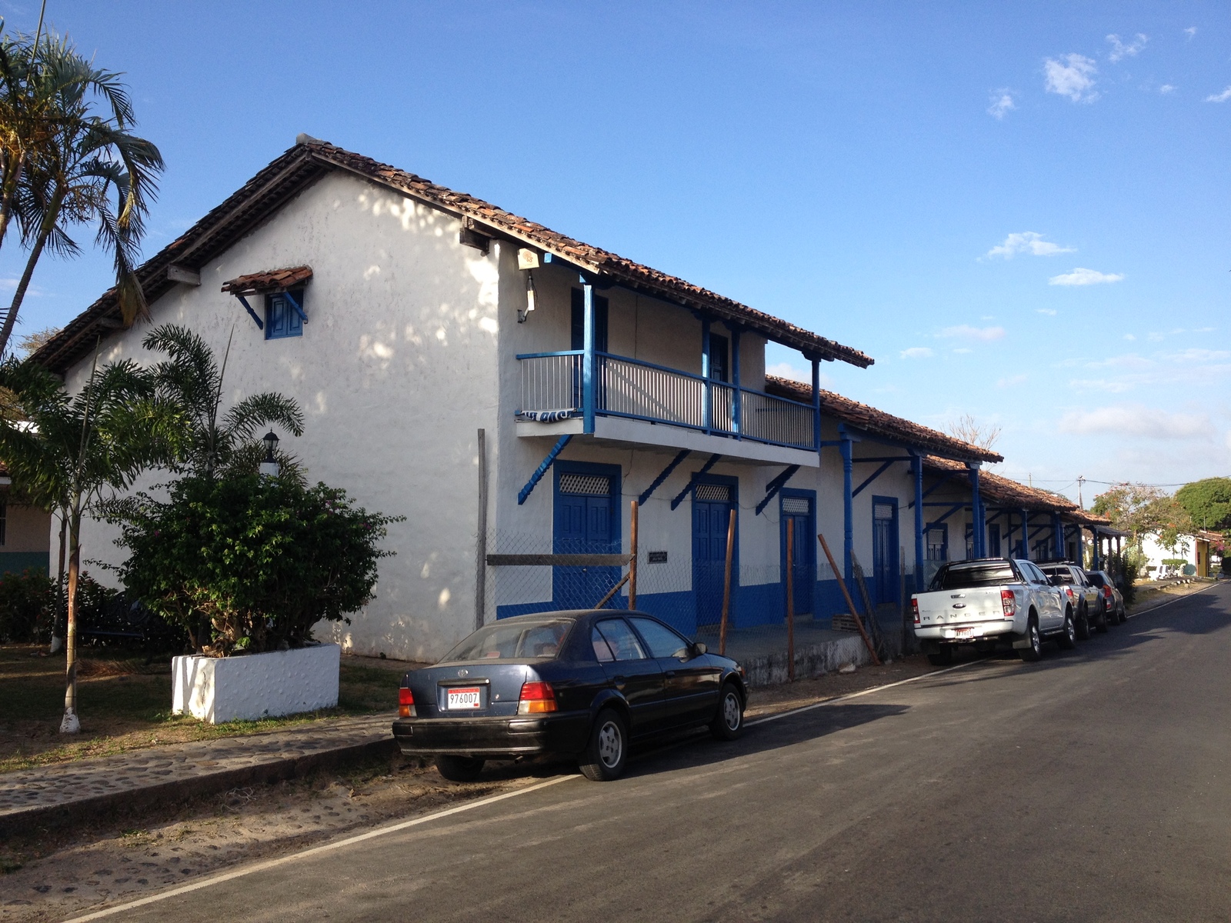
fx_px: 1245
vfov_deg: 40.7
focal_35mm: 35
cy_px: 462
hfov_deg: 52.6
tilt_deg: +1.1
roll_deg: +0.1
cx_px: 616
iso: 50
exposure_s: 1/890
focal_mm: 4.28
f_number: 2.4
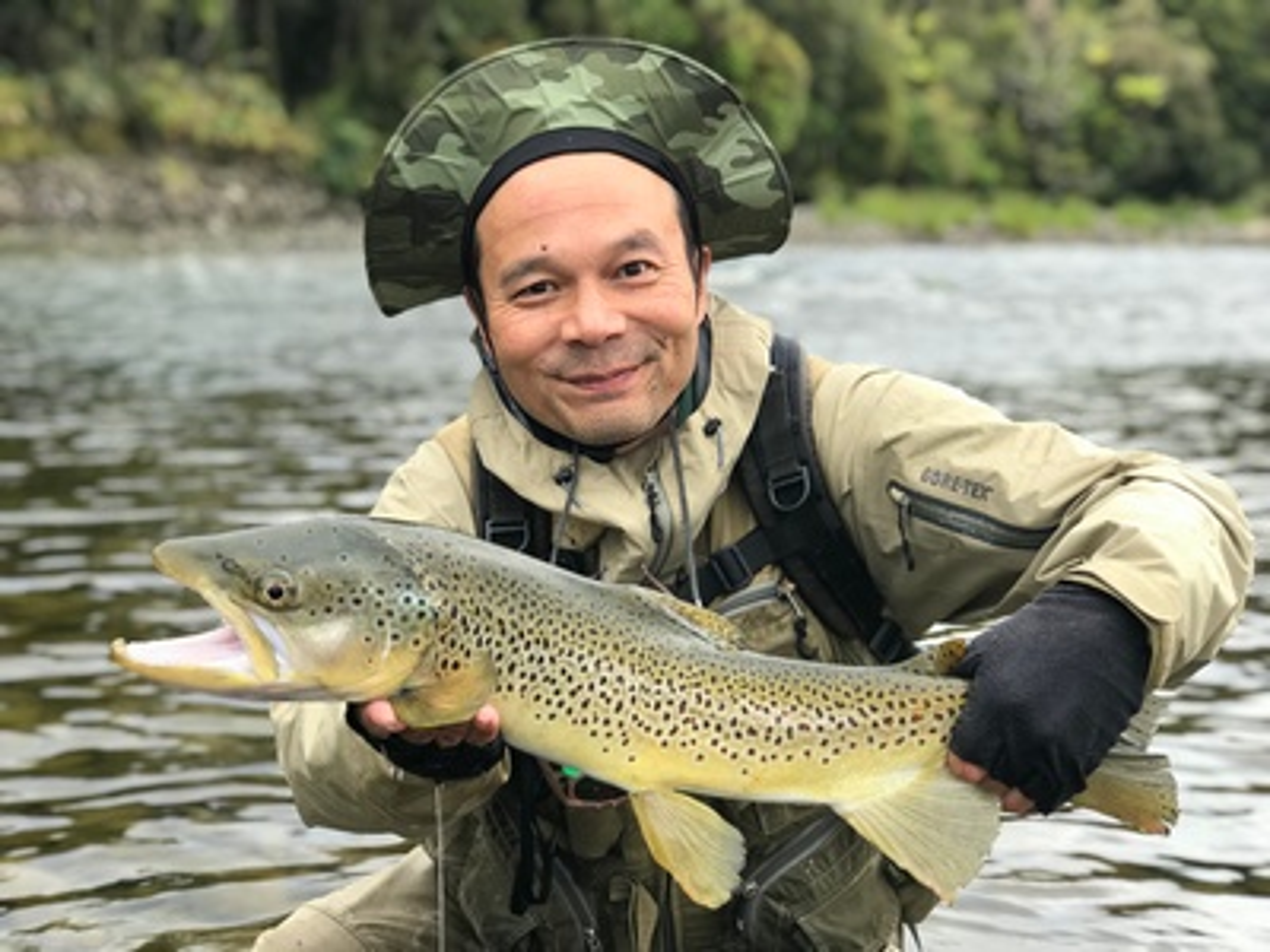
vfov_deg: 25.7
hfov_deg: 33.8
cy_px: 476
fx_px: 2091
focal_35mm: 57
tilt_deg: -6.9
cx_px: 635
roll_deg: -2.8
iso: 20
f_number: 2.8
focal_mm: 6.6
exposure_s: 1/120
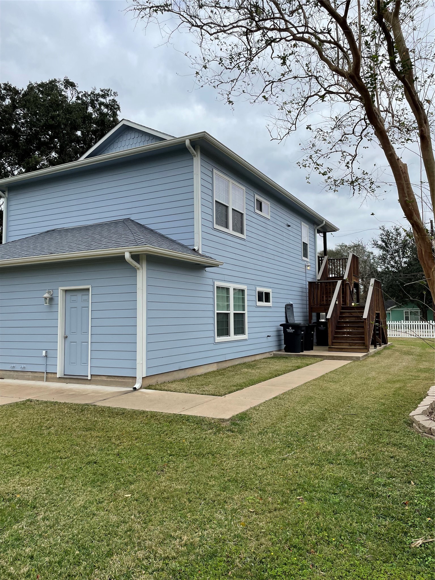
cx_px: 218
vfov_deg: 67.3
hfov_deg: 53.1
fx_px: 436
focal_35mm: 26
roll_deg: +1.5
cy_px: 290
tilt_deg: +7.7
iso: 32
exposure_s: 1/2564
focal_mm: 4.2
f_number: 1.6
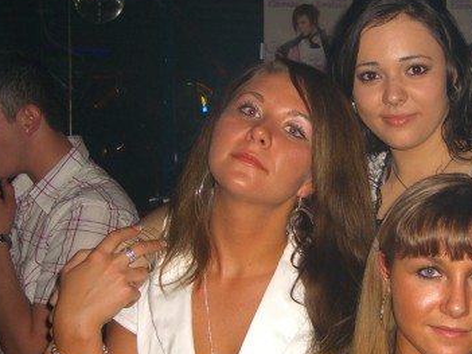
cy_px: 218
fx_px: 886
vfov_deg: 22.5
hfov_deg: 29.3
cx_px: 356
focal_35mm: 65
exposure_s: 1/60
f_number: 2.8
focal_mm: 7.9
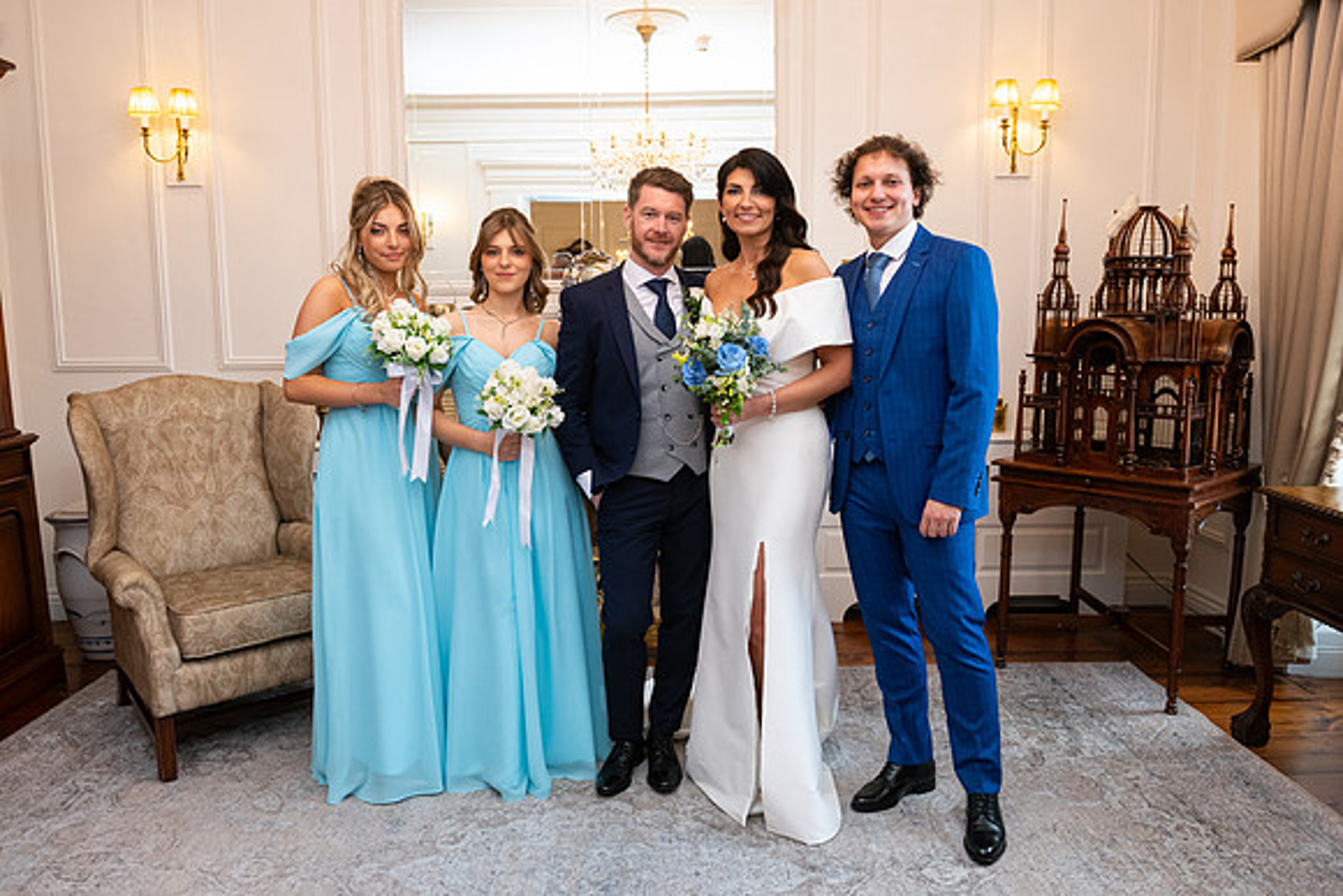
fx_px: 1017
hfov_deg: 66.9
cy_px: 448
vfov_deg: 47.5
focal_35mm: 27
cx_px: 672
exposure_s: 1/160
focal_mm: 26
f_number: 5
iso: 640
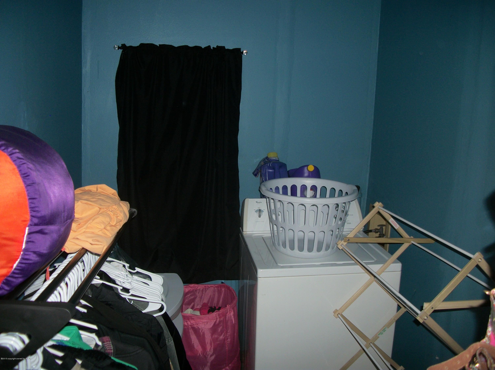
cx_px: 248
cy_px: 185
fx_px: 457
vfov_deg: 44.1
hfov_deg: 56.9
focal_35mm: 32
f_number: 2.9
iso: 80
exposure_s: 1/30
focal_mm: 5.7
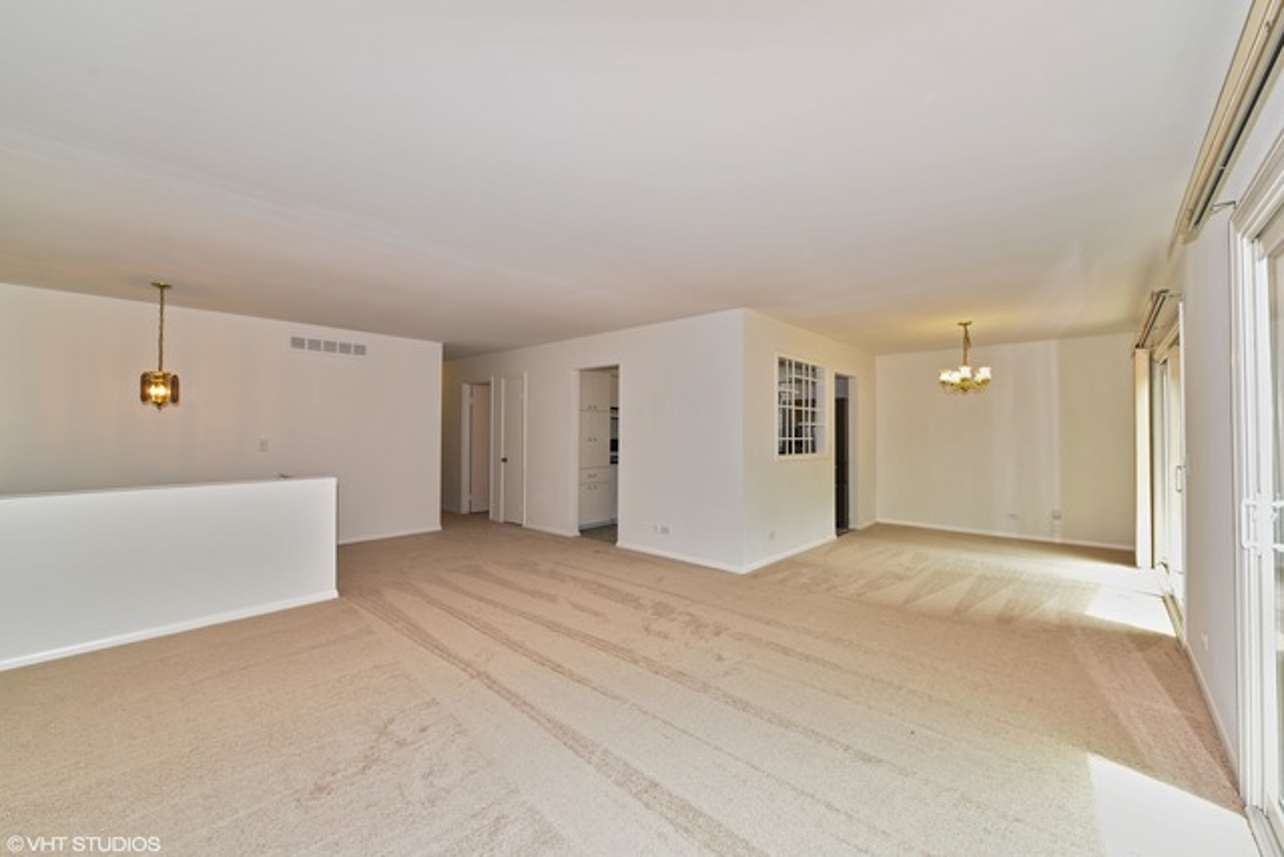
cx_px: 642
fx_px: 499
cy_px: 428
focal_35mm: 14
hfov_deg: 104.2
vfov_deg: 81.2
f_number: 8
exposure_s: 1/40
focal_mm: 14
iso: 320
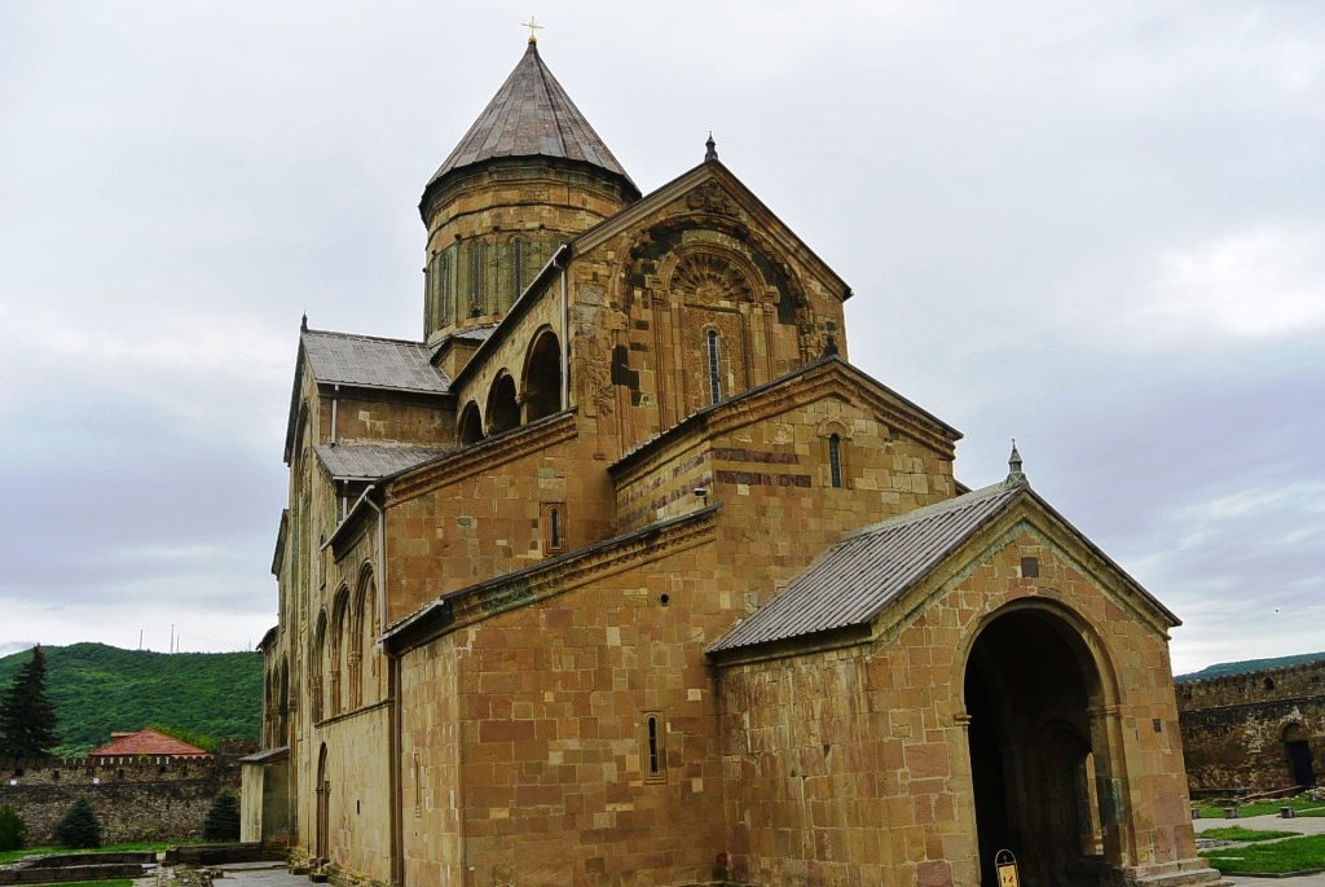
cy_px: 444
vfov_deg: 45.1
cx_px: 662
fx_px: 1068
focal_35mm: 29
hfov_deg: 63.6
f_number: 4.5
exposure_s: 1/500
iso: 100
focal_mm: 11
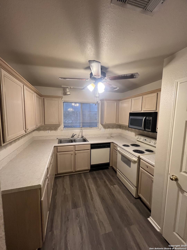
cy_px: 125
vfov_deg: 106.2
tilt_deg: -5.6
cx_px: 94
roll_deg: -1.9
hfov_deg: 89.9
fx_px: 94
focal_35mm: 13
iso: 250
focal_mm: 1.57
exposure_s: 1/60
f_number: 1.8
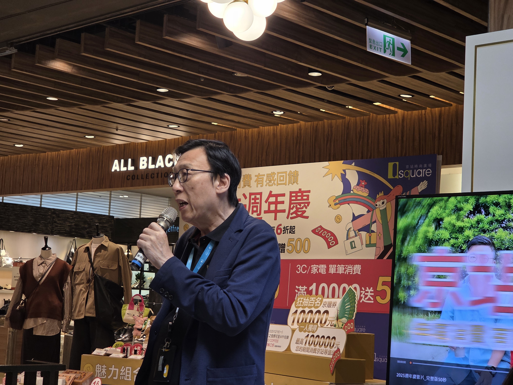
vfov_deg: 21.3
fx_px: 1023
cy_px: 192
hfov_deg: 28.2
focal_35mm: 69
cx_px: 256
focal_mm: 7
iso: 80
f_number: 2.4
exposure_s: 1/53.3
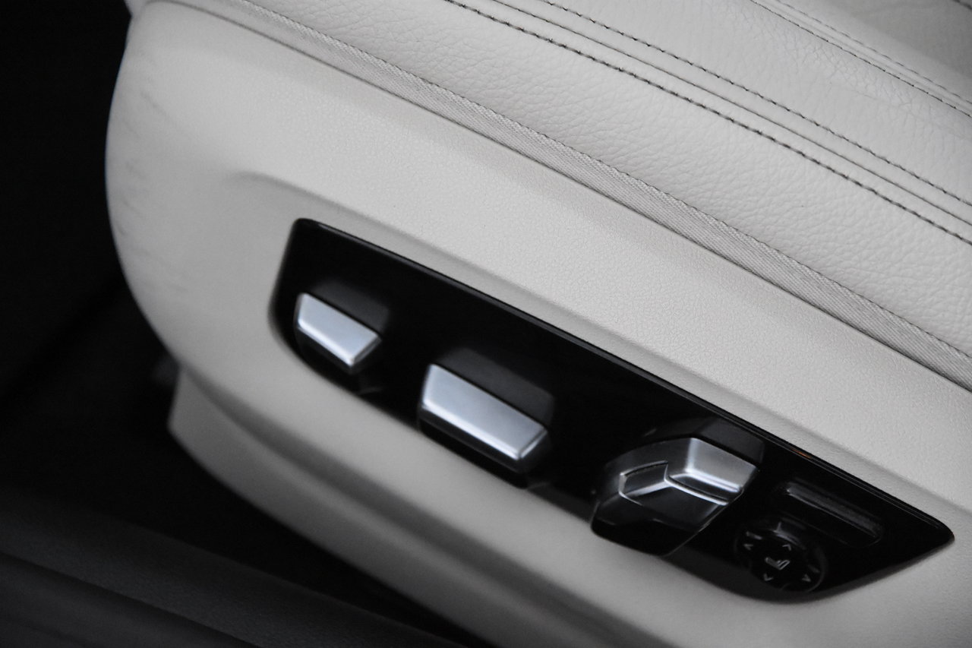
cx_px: 486
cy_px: 324
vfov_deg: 13.0
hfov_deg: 19.5
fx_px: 2834
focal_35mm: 105
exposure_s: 1/125
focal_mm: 70
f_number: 4
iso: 8000
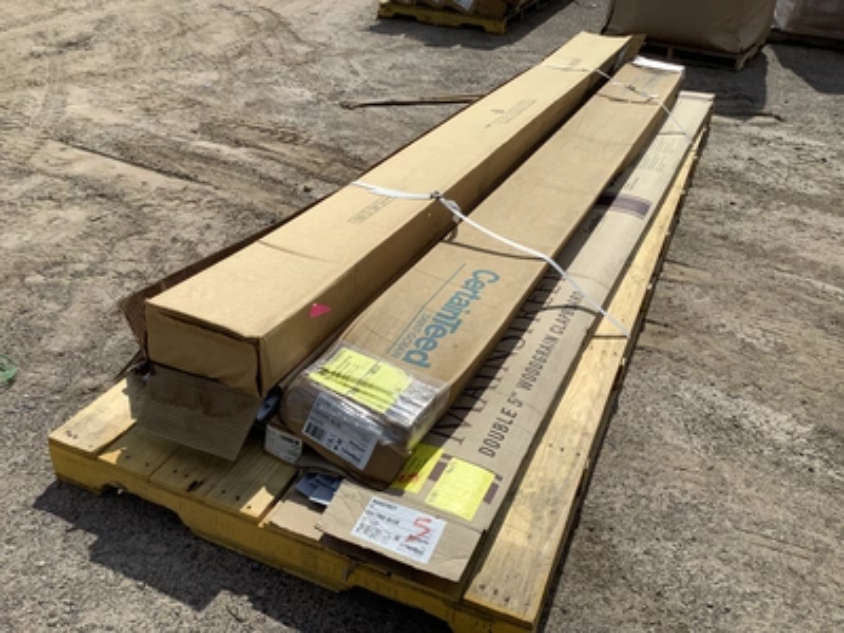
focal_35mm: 31
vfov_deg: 45.4
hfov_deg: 58.4
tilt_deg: -32.3
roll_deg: -2.1
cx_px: 422
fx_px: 756
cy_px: 316
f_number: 2.4
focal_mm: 3.3
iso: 25
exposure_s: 1/3546
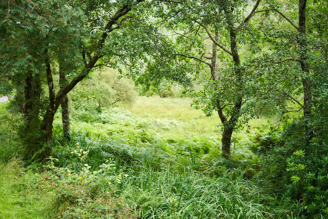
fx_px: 456
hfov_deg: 39.6
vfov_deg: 27.0
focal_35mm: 50
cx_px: 164
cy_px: 110
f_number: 4
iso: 200
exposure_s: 1/160
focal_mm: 50
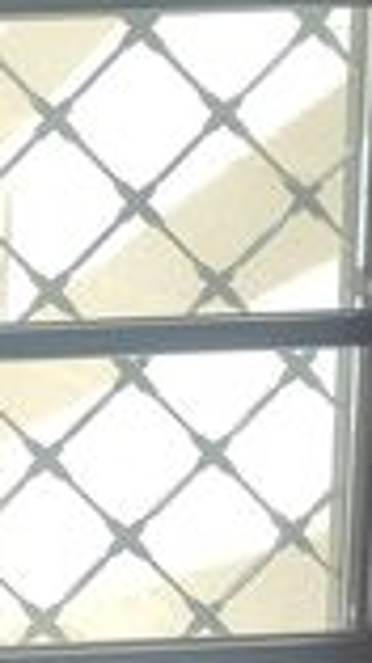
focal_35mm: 122
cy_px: 363
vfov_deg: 17.6
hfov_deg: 8.7
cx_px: -611
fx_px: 2145
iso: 50
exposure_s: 1/162
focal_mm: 6.04
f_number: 1.9
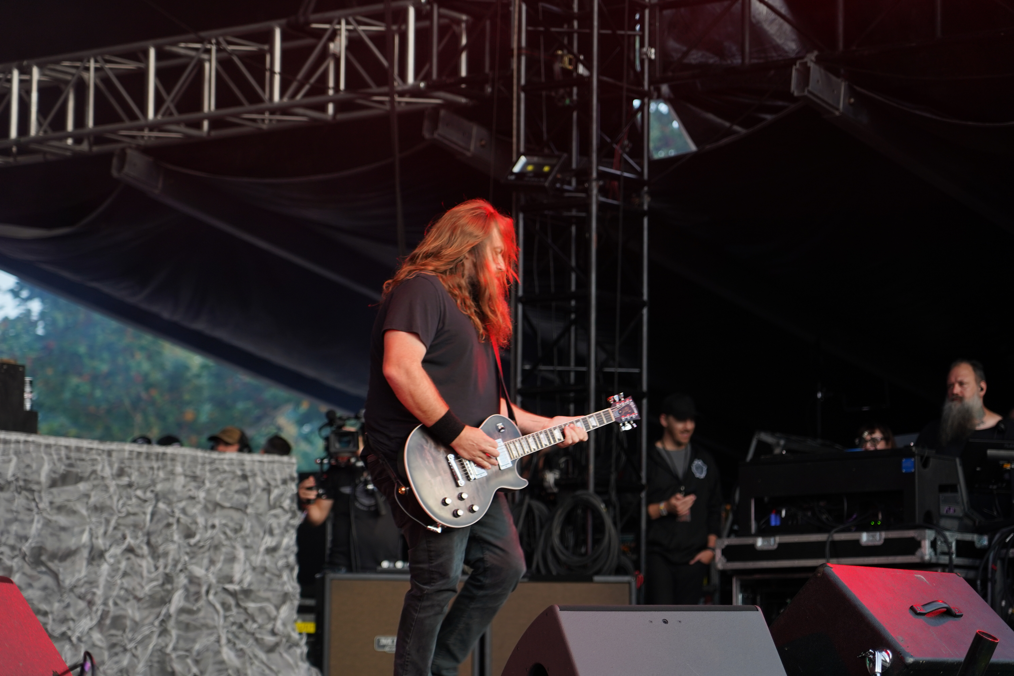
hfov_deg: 19.5
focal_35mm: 105
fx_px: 2957
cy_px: 338
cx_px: 507
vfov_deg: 13.0
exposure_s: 1/125
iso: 400
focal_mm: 105
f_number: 4
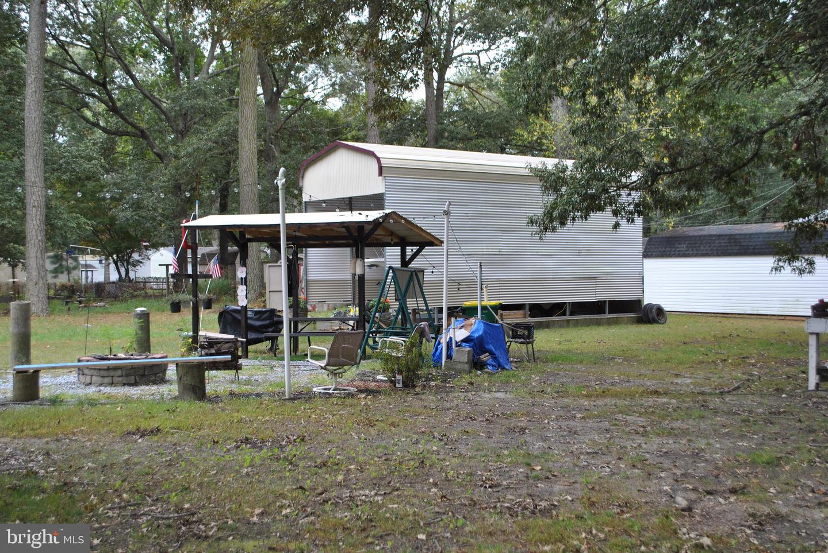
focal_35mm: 44
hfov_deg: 44.9
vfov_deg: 30.9
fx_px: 1001
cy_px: 276
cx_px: 414
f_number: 5
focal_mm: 29
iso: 200
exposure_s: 1/100
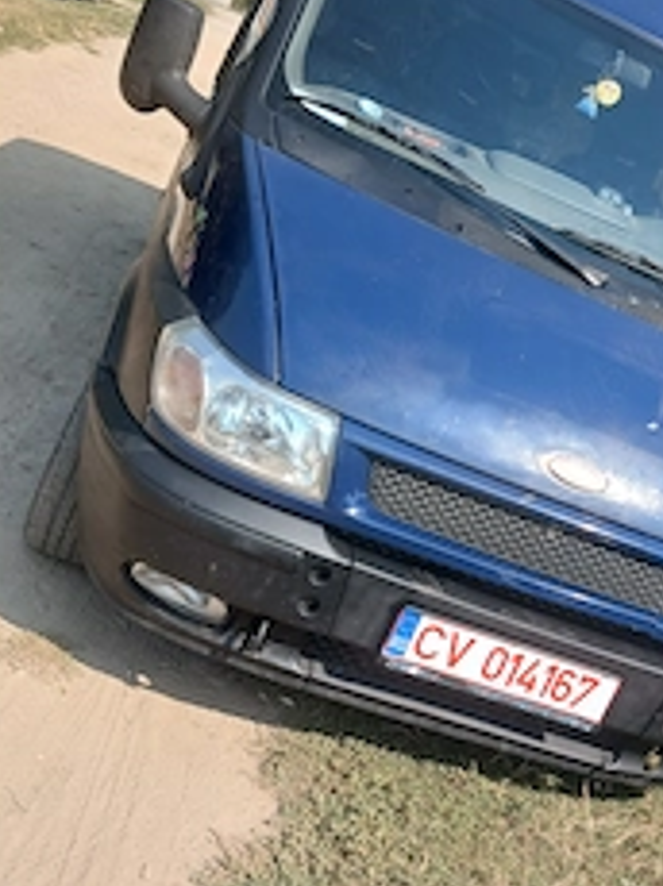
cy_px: 416
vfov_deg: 40.5
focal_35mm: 47
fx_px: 1202
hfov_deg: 30.2
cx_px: 520
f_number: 1.8
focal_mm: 3.98
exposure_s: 1/341
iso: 20
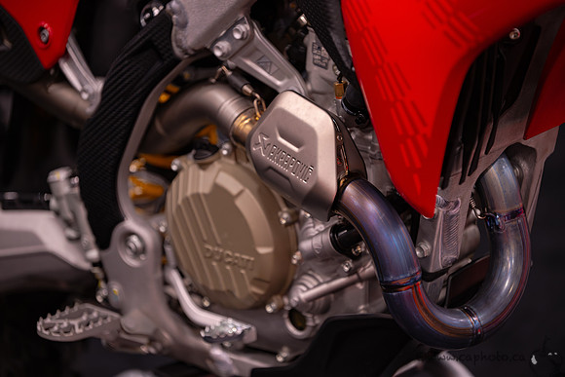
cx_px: 282
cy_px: 188
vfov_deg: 10.2
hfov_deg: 15.2
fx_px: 2119
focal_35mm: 135
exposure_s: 1/200
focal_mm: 135
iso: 1400
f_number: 2.8
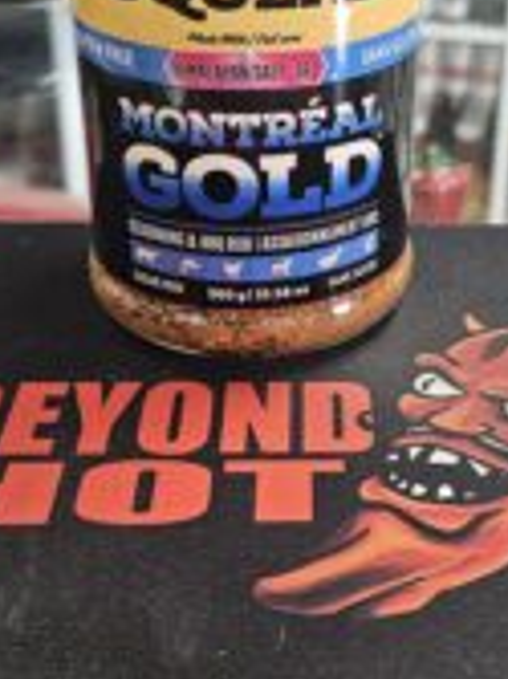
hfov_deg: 26.3
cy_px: 228
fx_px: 1078
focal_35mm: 55
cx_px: 362
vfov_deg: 34.6
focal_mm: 5.4
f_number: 1.8
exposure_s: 1/120
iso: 250
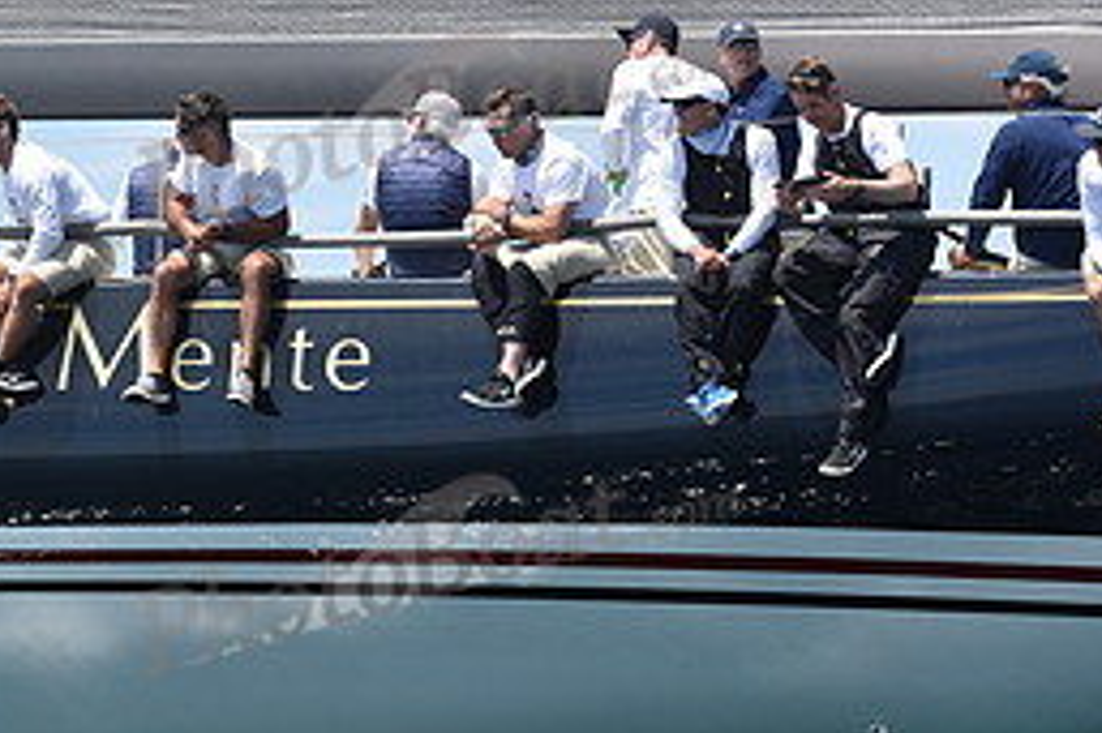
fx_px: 4833
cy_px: 401
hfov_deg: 12.8
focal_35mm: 158
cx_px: -81
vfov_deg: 8.7
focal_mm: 70
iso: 250
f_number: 7.1
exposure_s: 1/800
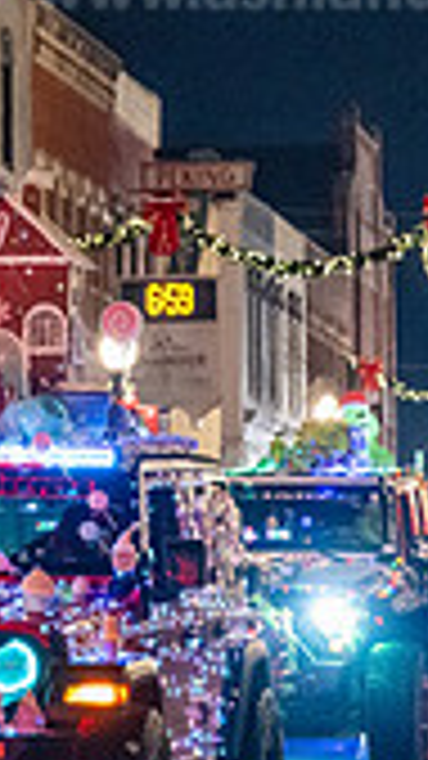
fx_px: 5087
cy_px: 83
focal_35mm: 252
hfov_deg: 4.8
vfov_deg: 8.5
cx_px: -171
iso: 5000
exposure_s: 1/200
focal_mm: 70
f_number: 3.2
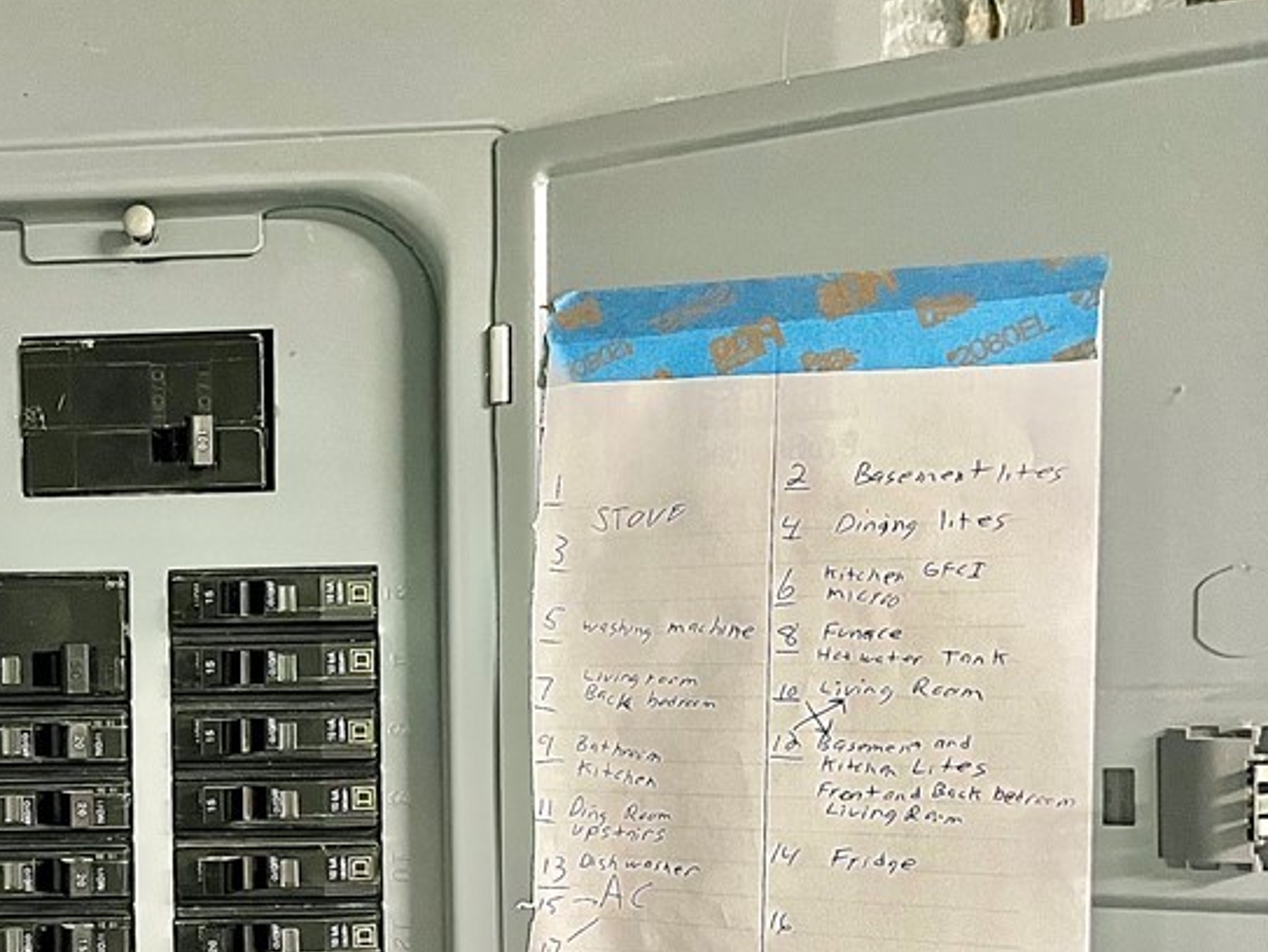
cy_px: 714
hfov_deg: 37.0
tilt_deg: -0.8
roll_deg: +0.7
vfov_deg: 29.2
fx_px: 1796
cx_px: 191
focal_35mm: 49
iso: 640
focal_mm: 5.1
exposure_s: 1/40
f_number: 1.6
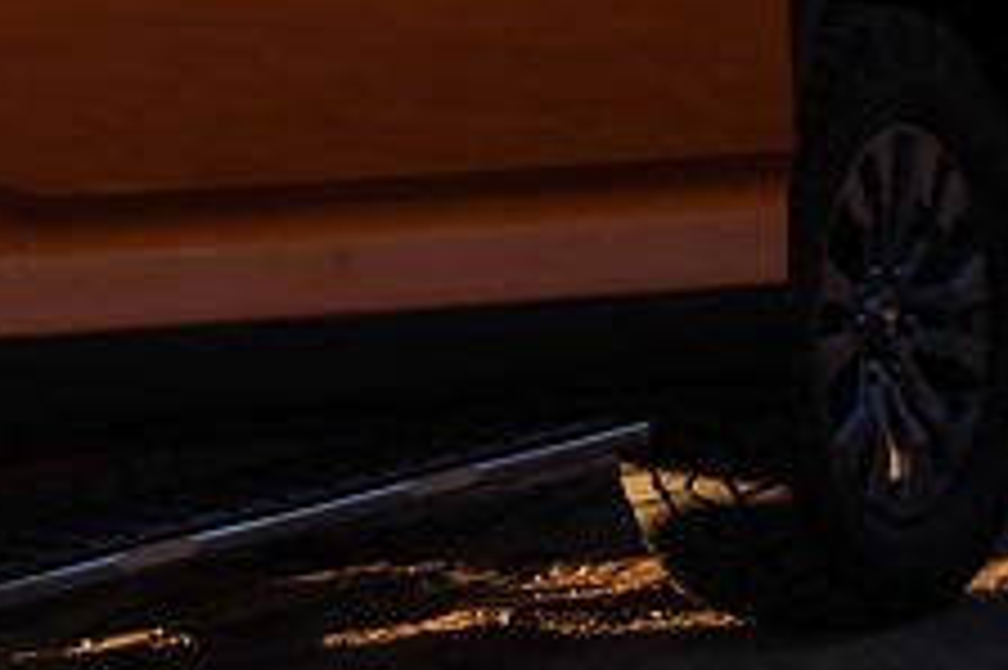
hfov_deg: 7.6
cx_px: -288
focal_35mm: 268
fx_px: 7498
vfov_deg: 5.1
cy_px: -513
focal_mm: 50
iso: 125
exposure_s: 1/1250
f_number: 1.8
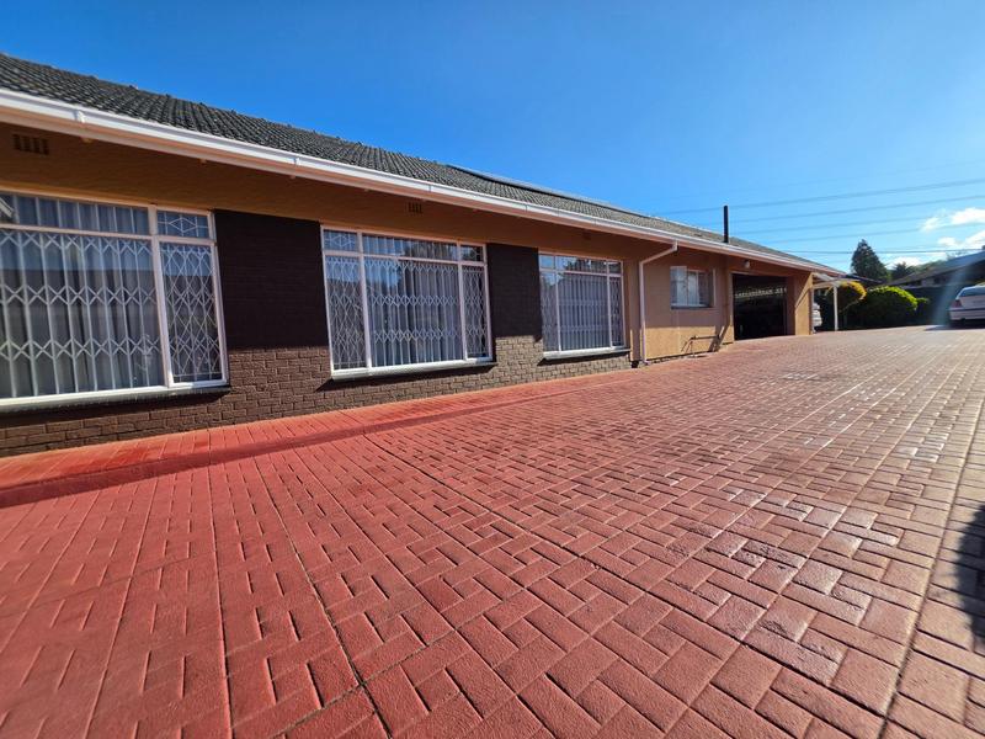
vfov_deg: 89.9
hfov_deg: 106.2
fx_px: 370
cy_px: 370
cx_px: 492
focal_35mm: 13
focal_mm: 2.2
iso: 32
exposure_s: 1/1641
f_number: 1.9
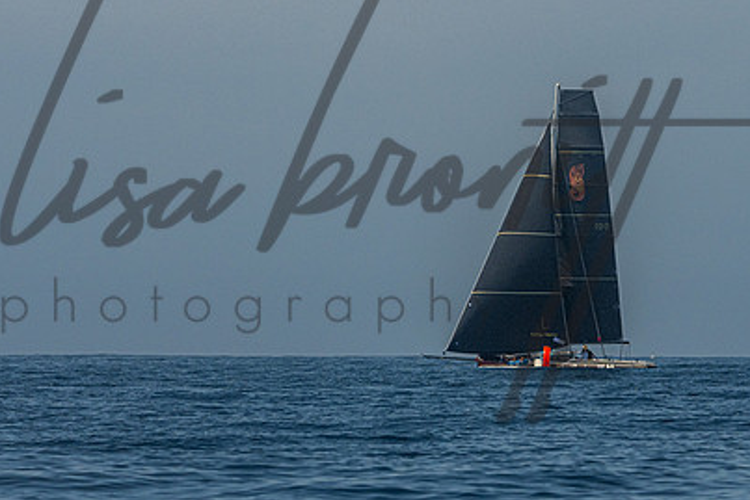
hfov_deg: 5.5
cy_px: 109
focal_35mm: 375
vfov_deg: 3.7
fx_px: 7815
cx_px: 414
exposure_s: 1/8000
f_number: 7.1
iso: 400
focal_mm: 190
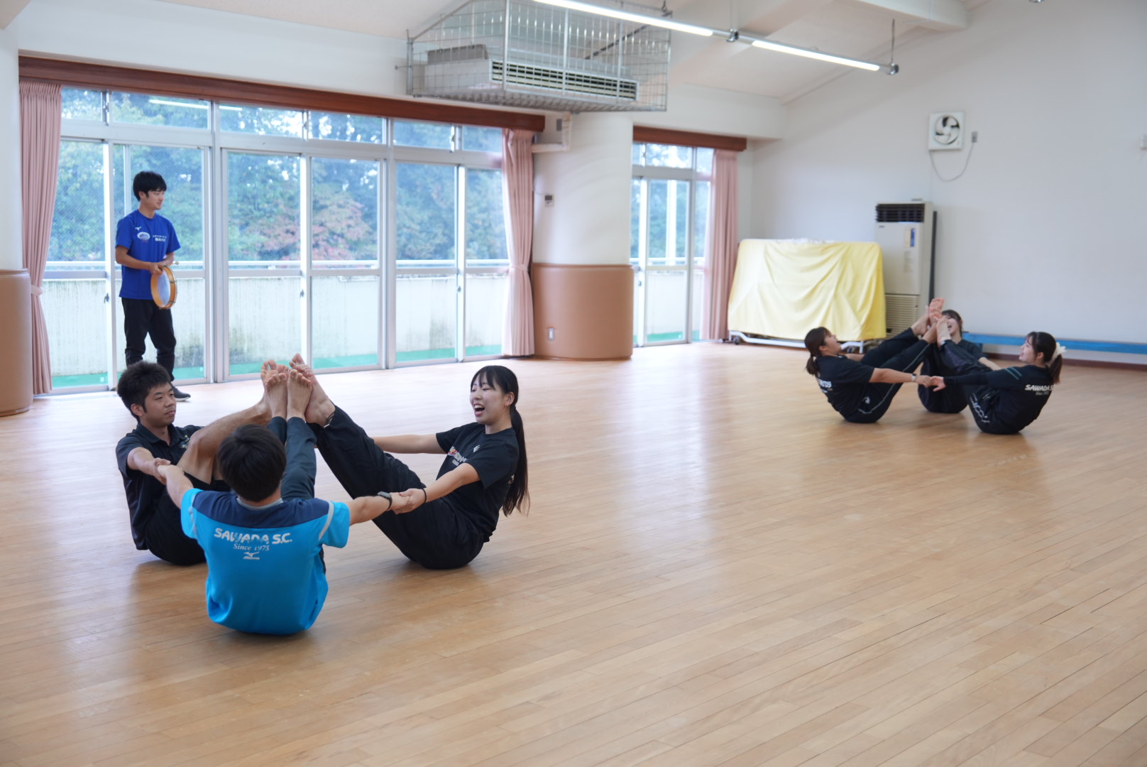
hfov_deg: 48.4
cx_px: 574
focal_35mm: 40
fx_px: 1275
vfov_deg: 33.5
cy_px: 384
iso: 800
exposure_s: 1/125
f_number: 3.2
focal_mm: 40
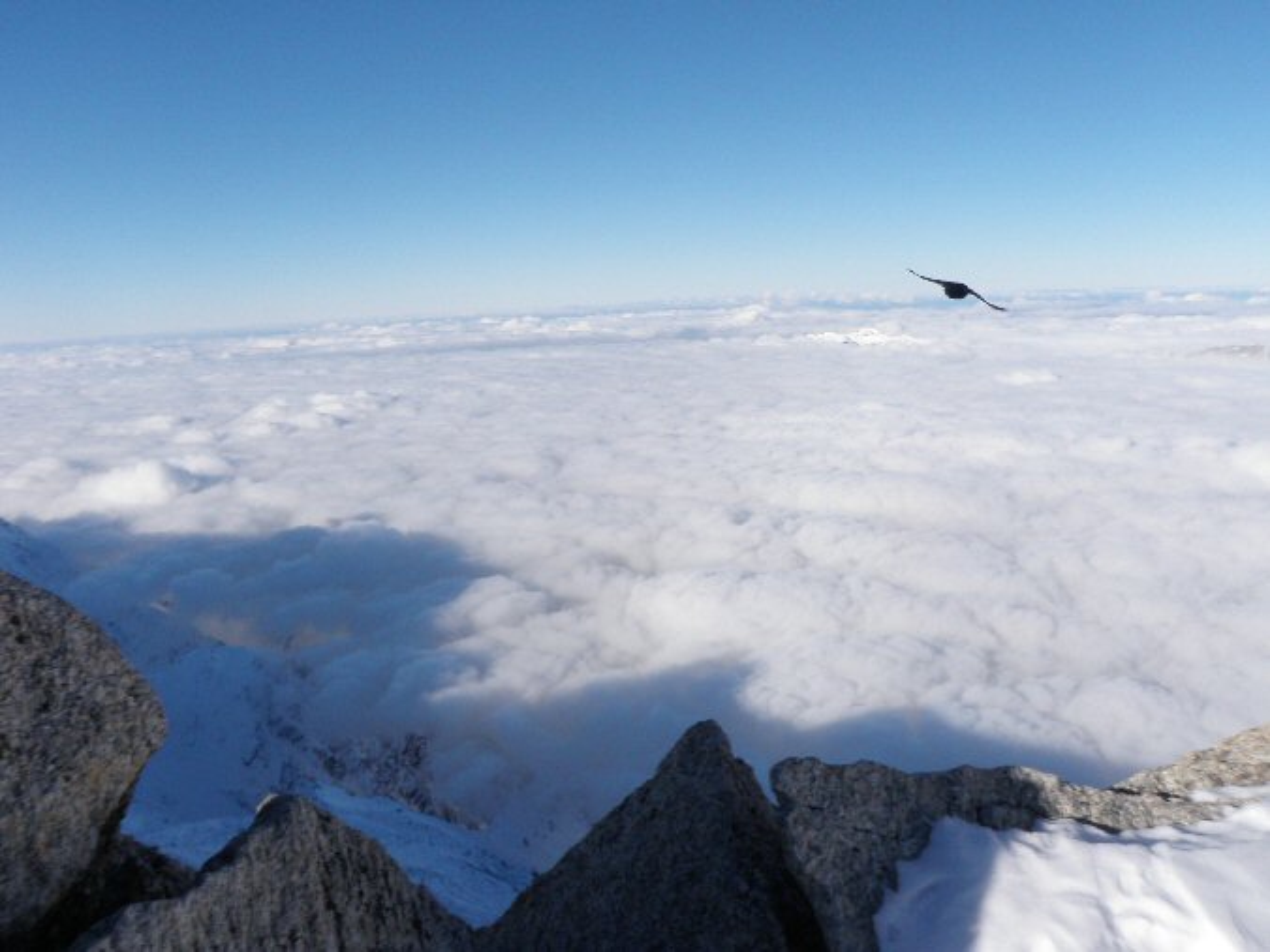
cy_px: 476
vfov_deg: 49.7
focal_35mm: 28
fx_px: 1027
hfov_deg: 63.4
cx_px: 635
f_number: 5
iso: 50
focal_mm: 5
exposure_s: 1/400
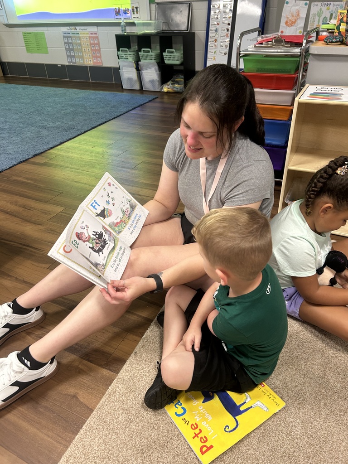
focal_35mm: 26
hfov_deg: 53.1
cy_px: 232
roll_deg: +2.9
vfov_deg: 67.3
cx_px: 174
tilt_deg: -33.1
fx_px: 349
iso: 160
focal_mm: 5.7
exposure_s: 1/60
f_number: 1.5
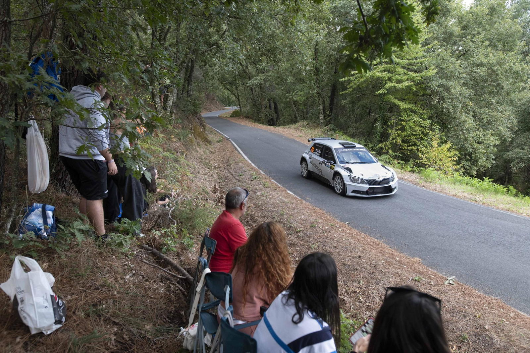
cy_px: 176
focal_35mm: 24
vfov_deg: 53.1
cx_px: 265
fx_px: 353
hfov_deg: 73.8
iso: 1600
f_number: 4.5
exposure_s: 1/1250
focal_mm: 24
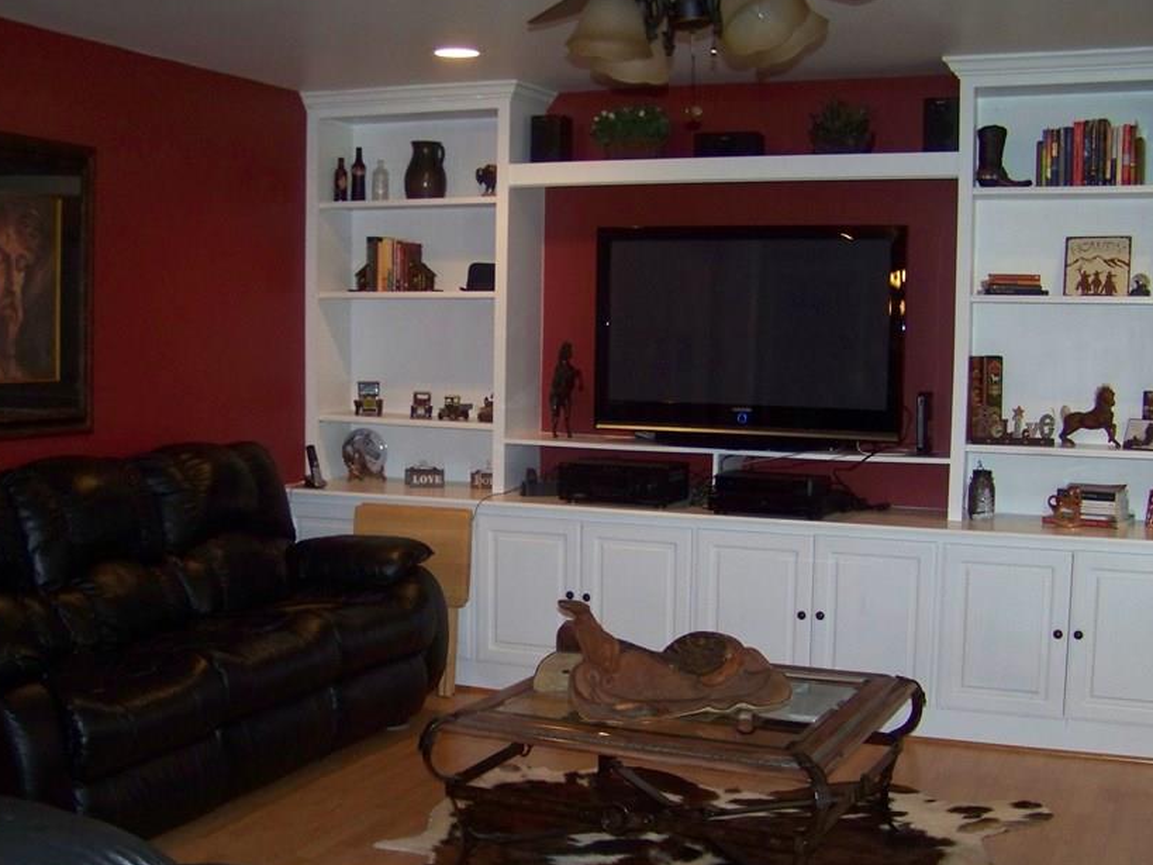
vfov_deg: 32.1
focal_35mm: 45
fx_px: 1499
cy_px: 496
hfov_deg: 42.0
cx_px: 522
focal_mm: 5.85
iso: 200
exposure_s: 1/30
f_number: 2.8
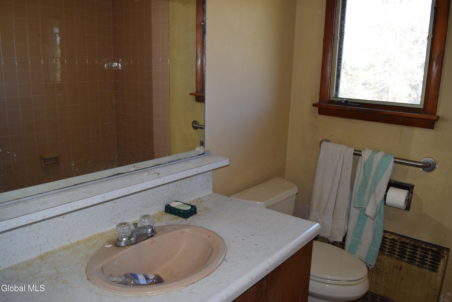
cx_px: 226
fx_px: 339
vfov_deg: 47.9
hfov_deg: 67.4
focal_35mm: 27
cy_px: 151
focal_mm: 18
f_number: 5.6
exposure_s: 1/125
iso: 800
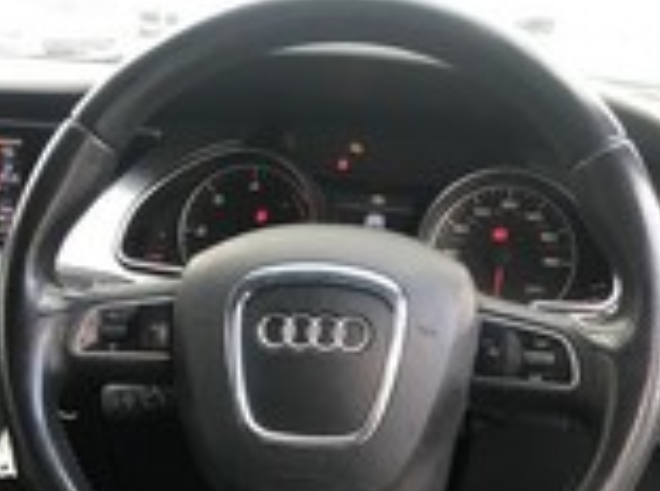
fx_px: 1197
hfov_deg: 30.5
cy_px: 512
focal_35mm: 63
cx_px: 212
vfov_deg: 22.1
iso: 25
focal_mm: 4
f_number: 1.8
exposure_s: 1/30
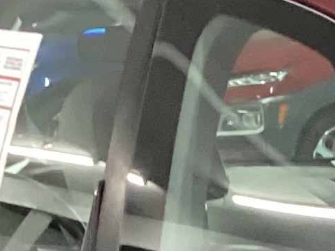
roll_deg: +0.6
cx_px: 601
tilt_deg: -19.5
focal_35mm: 211
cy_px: 593
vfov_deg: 6.7
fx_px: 2042
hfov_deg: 9.0
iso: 400
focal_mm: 3.3
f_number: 2.4
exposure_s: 1/40
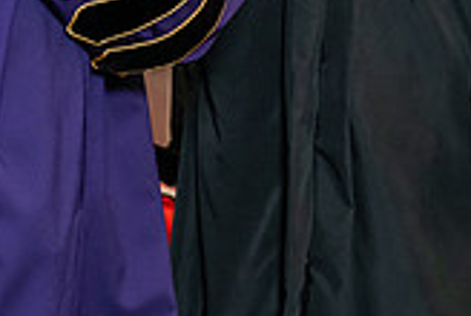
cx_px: 149
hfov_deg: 8.3
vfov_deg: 5.5
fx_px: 3237
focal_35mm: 247
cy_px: -223
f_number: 5
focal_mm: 70
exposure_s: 1/200
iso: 2500
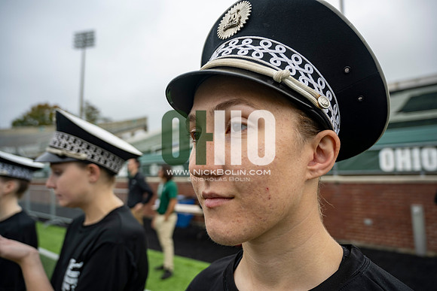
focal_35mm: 24
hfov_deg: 73.7
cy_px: 146
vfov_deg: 53.2
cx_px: 218
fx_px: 291
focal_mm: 24
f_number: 4
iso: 80
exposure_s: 1/200
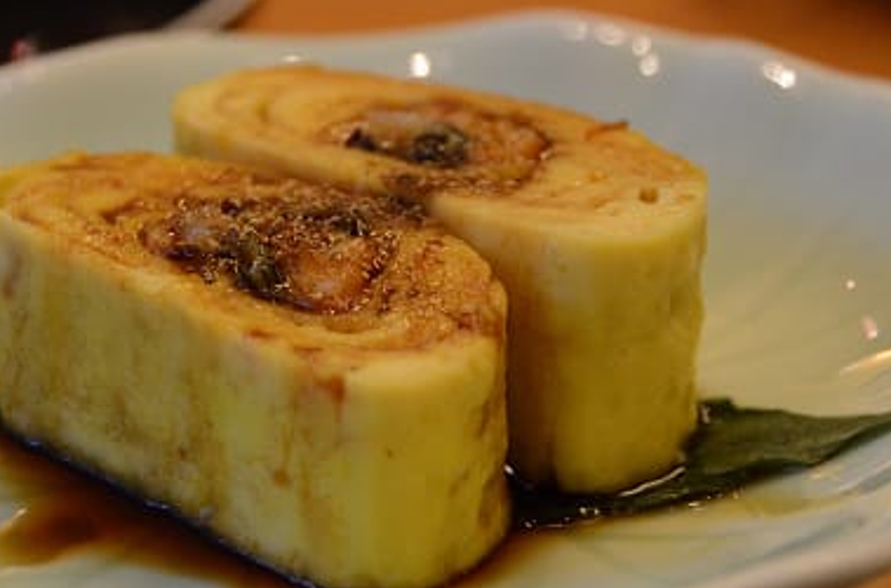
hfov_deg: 10.1
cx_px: 482
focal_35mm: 204
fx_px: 5032
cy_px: 294
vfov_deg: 6.7
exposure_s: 1/50
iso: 3200
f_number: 5.6
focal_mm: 92
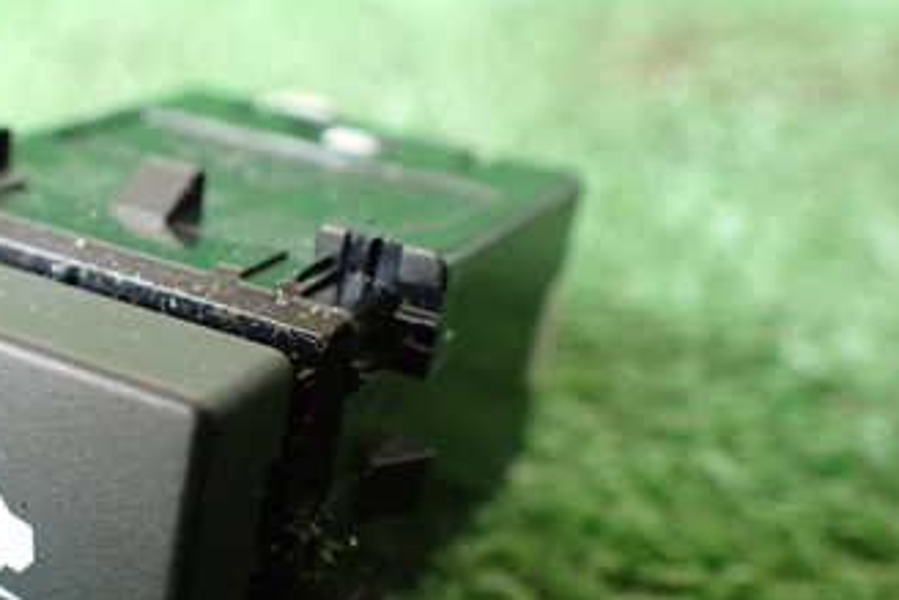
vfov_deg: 23.4
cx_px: 129
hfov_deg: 33.6
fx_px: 1424
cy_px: 482
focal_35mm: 57
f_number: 2.3
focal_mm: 5.4
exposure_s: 1/125
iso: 800
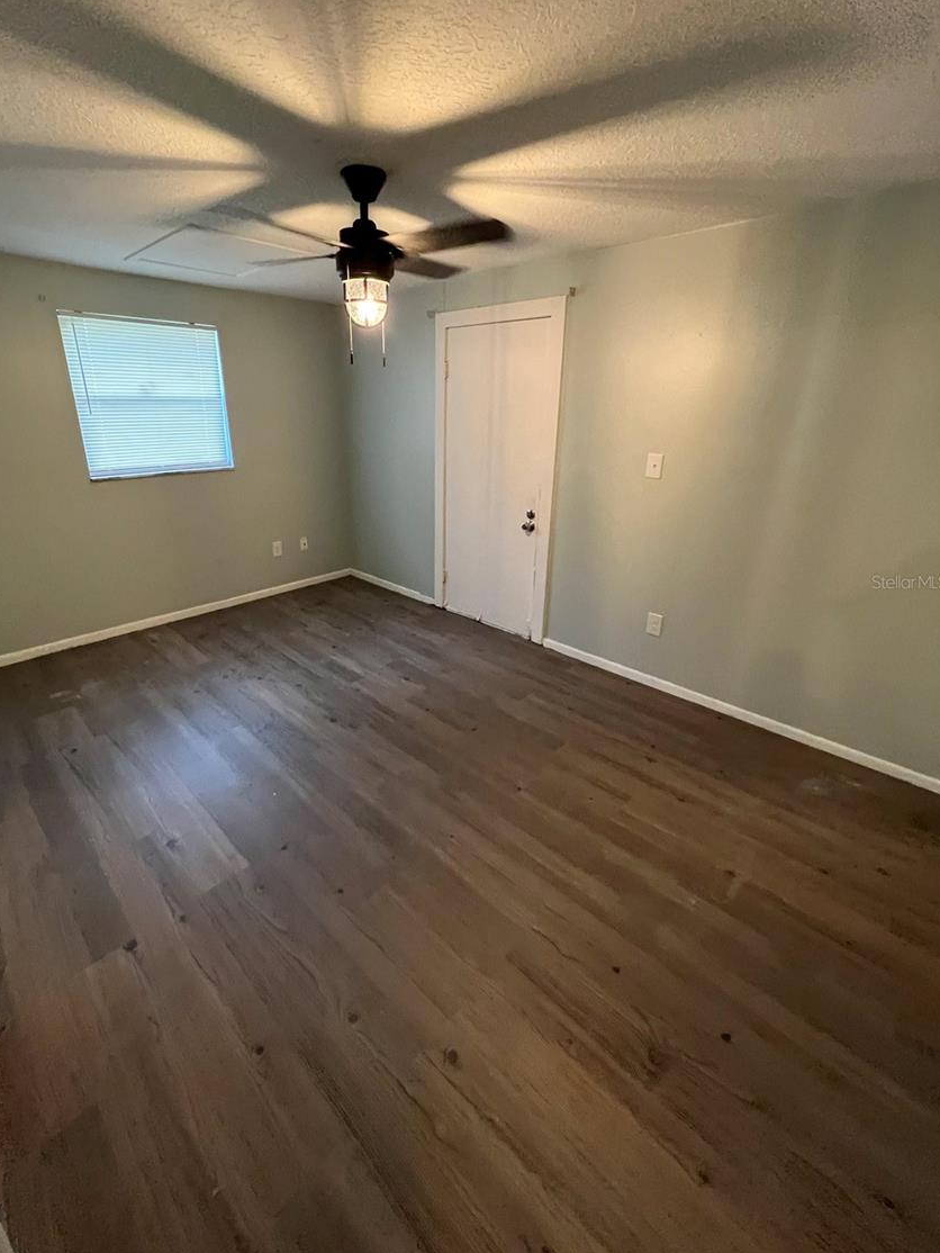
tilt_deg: -18.1
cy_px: 582
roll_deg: -0.4
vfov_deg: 101.9
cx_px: 445
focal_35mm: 14
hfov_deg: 85.6
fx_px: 507
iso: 500
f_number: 1.8
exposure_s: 1/60
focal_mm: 1.57
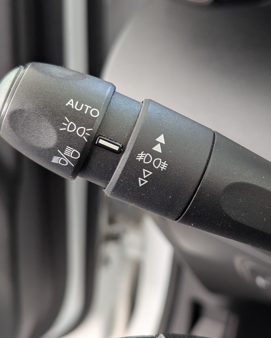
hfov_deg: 24.2
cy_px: 169
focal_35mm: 63
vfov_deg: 30.0
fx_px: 632
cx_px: 169
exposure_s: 1/41.6
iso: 198
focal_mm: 6.81
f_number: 1.85
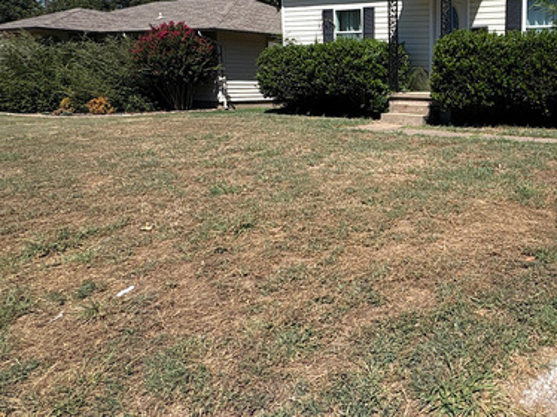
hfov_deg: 60.0
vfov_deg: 50.5
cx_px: 491
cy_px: 67
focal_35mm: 25
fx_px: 402
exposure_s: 1/2028
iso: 50
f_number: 2.2
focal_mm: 2.22
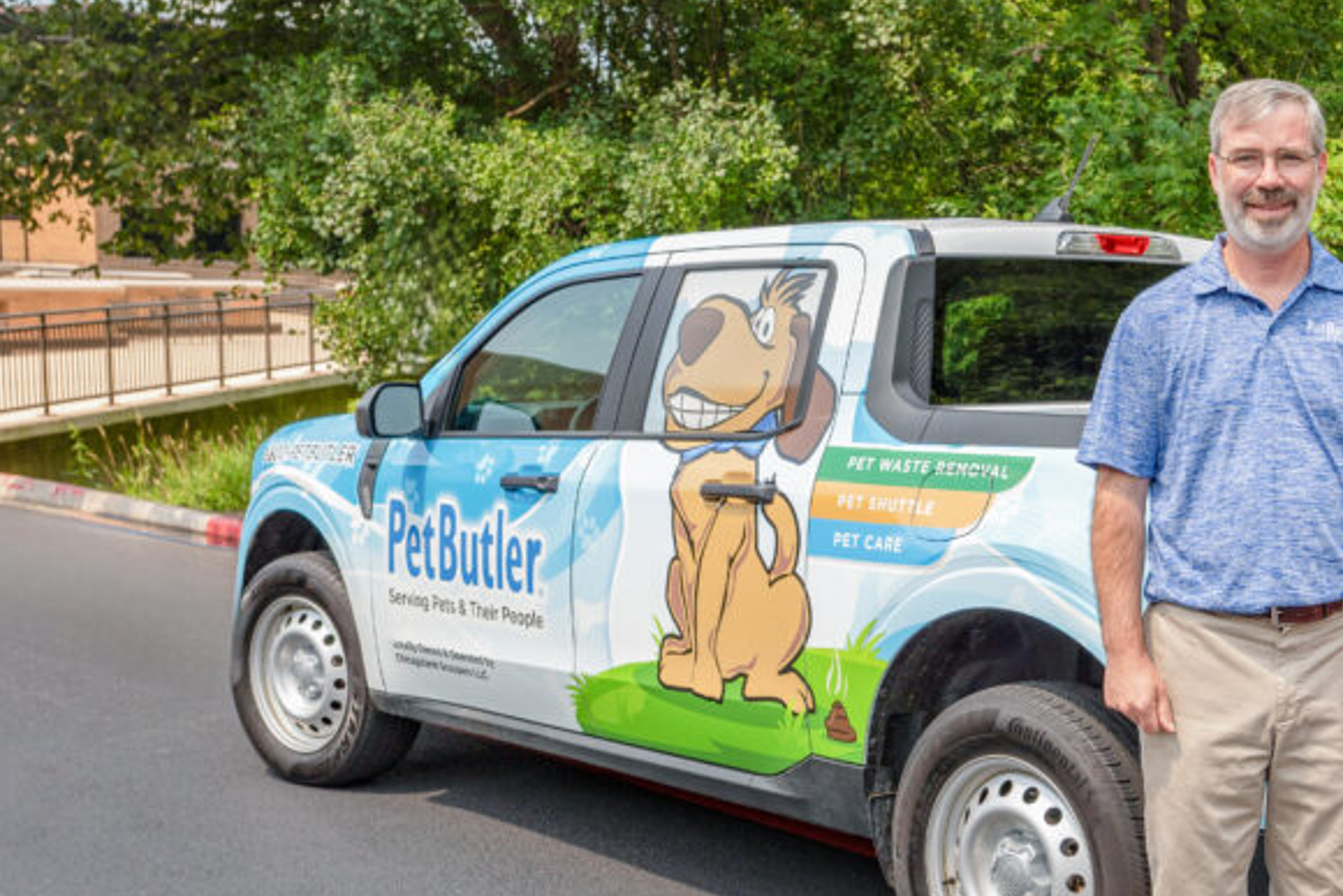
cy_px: 504
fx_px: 1978
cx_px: 1111
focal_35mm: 53
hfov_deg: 36.0
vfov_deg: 25.5
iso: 125
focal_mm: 20
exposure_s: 1/800
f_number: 3.5
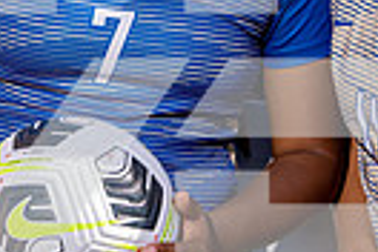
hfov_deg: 15.5
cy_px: -136
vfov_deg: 10.0
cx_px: 129
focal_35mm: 132
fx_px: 1386
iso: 100
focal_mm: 30
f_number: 7.1
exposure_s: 1/250
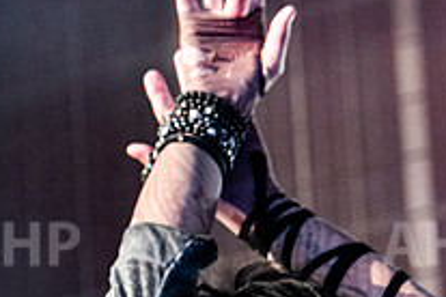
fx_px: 5785
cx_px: 131
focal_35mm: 467
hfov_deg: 4.4
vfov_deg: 2.9
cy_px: 318
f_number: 4.5
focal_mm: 125
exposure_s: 1/2000
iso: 800
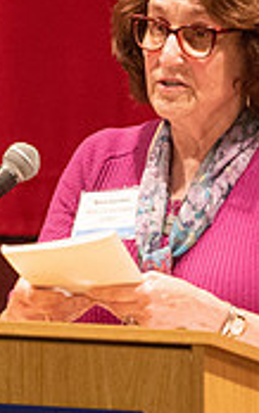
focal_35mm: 817
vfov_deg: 2.6
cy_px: 273
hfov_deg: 1.6
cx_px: 86
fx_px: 9212
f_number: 2.8
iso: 2500
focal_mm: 200
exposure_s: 1/80
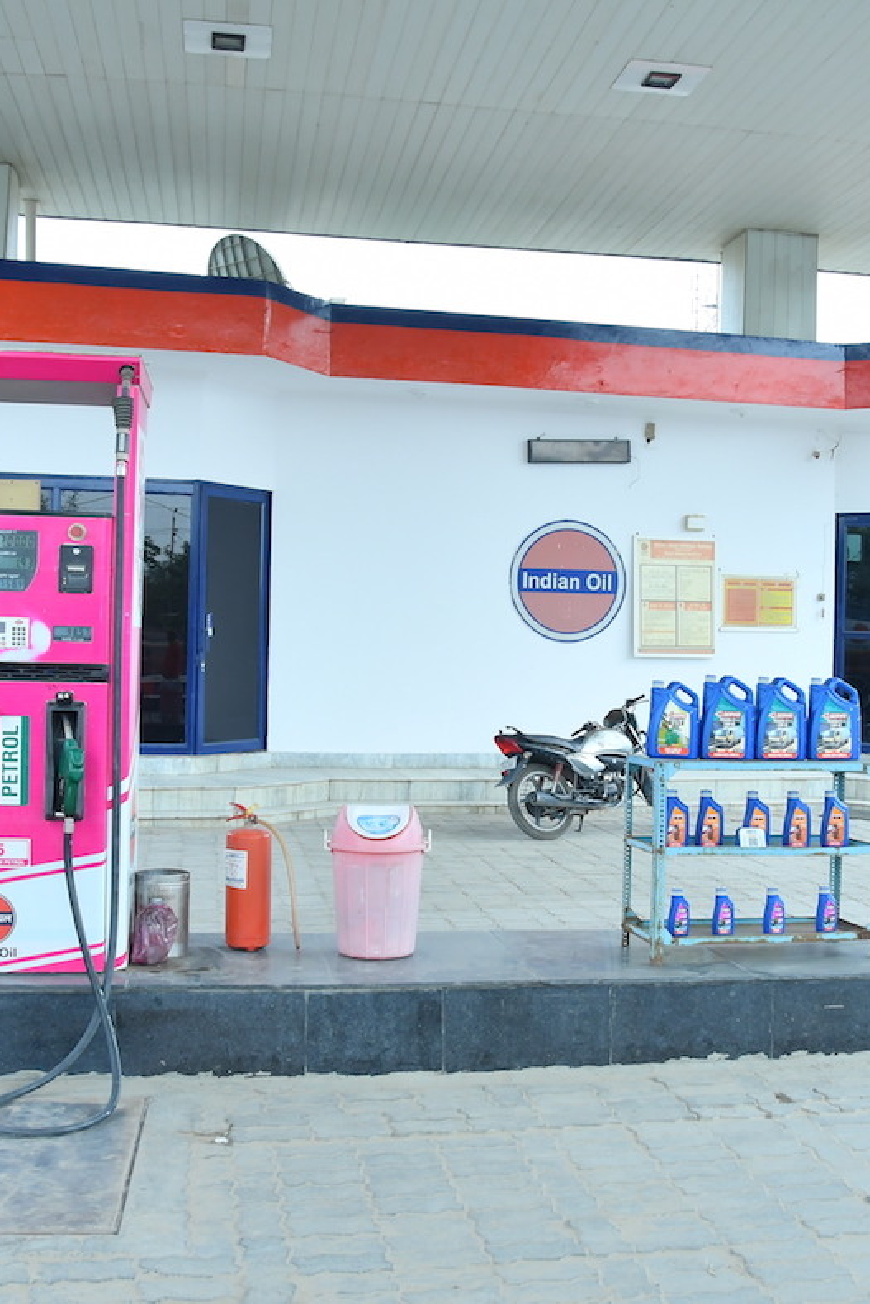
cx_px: 530
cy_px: 657
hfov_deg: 32.5
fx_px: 1485
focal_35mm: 41
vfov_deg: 47.4
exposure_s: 1/125
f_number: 9
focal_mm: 18
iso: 400
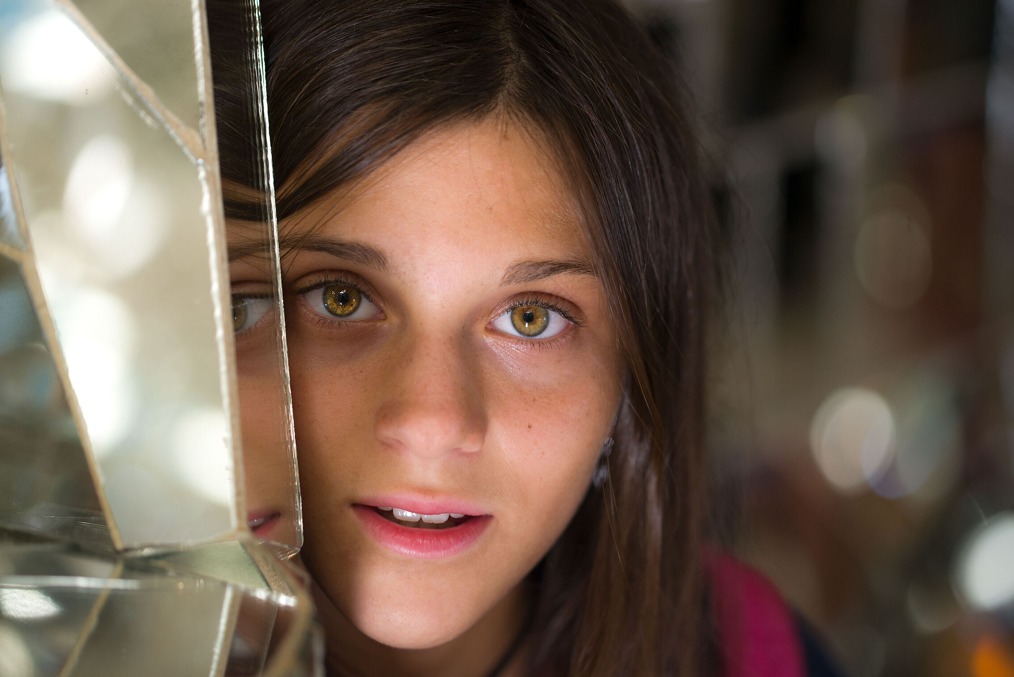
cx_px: 486
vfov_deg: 14.4
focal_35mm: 95
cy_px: 344
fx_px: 2677
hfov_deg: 21.4
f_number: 3.2
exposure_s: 1/400
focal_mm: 90
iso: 500
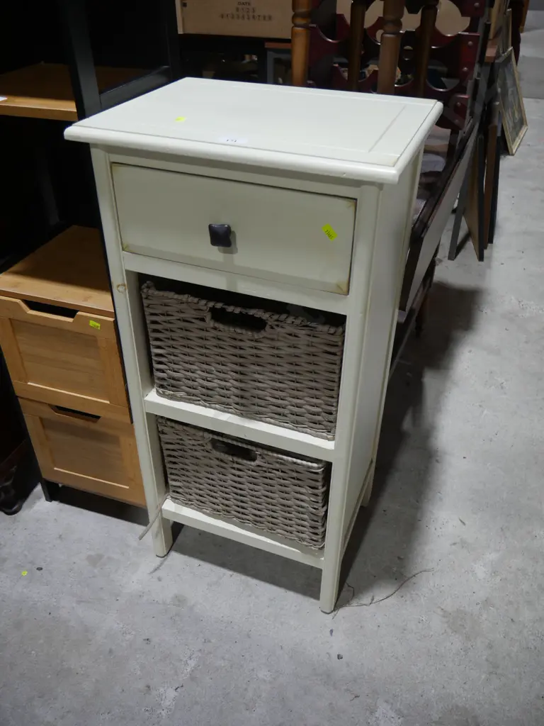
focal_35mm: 28
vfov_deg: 63.4
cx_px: 272
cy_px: 363
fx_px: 587
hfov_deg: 49.7
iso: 200
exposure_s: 1/80
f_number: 3.5
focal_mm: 14
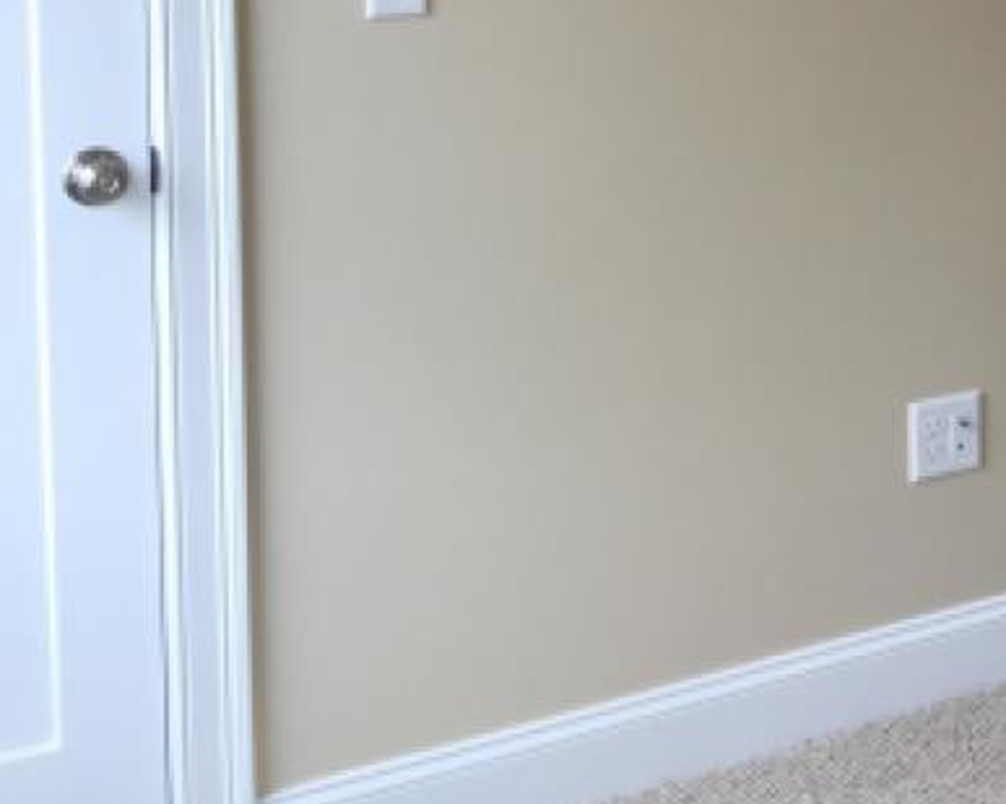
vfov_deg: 19.5
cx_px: 1284
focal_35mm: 75
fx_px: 2231
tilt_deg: -2.8
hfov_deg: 22.8
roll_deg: -0.5
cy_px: -92
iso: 40
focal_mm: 4.15
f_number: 2.2
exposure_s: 1/60
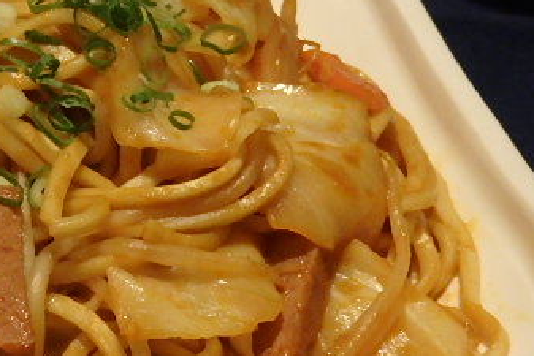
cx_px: 30
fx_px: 2137
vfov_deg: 9.5
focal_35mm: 144
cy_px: 136
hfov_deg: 14.1
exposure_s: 1/15
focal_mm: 13.1
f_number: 4.5
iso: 800
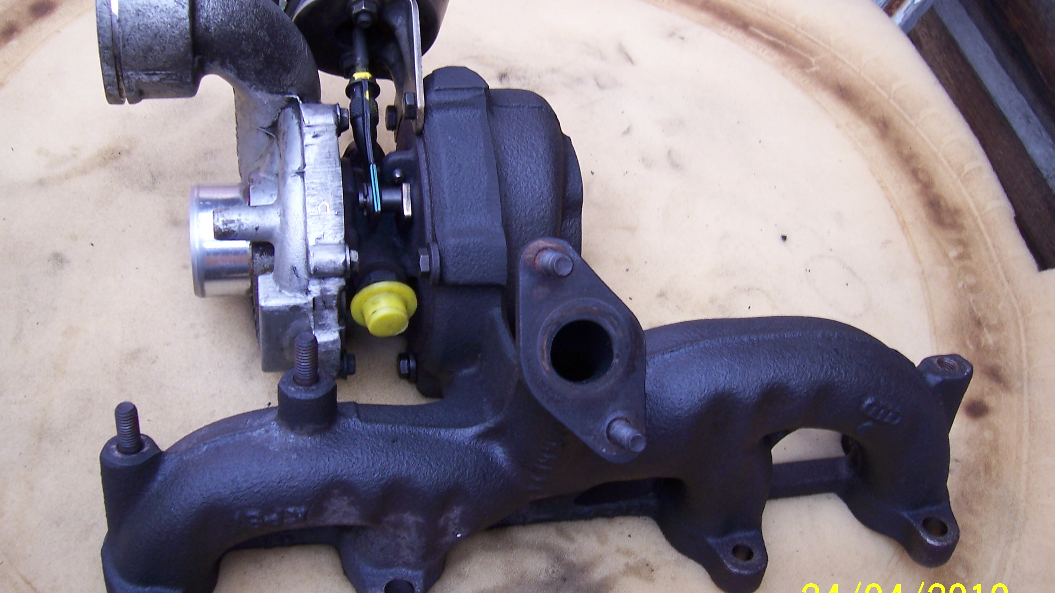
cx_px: 531
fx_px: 1119
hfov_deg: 50.5
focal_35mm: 40
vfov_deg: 29.7
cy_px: 299
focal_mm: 6
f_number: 3
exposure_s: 1/30
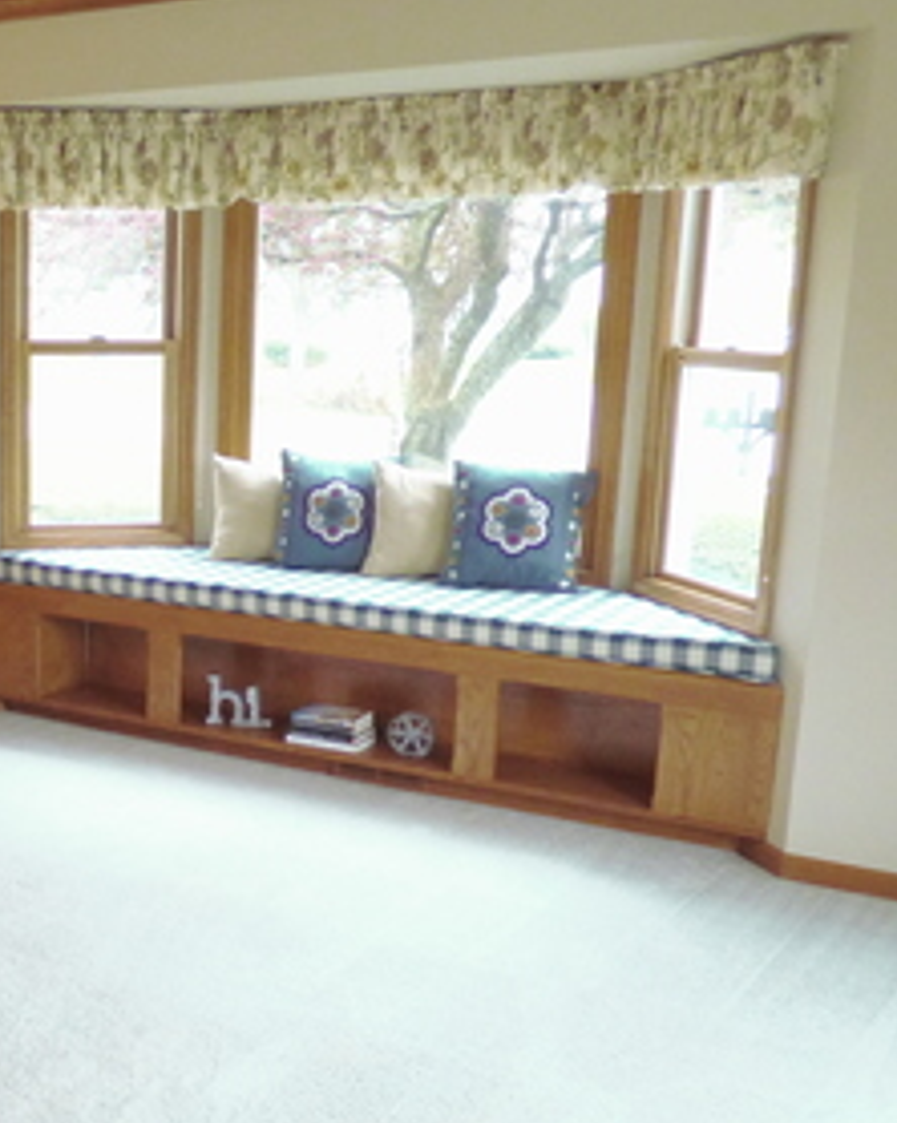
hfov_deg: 31.3
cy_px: 675
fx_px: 1495
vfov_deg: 41.0
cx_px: 32
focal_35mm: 45
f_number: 2.8
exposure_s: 1/60
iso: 160
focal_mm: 3.58
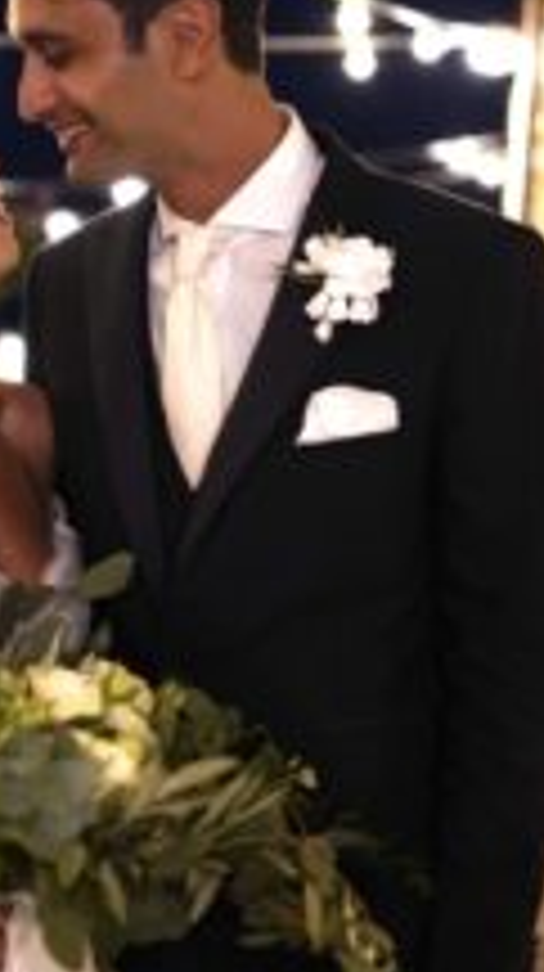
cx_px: 79
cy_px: 580
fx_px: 1749
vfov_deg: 30.9
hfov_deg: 17.5
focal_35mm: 68
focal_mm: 35
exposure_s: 1/100
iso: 1000
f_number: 1.4
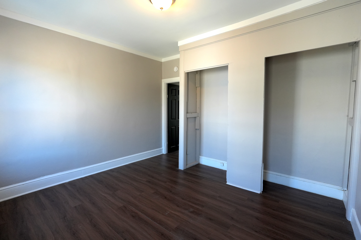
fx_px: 165
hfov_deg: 95.0
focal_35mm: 16
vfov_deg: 72.1
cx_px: 180
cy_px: 120
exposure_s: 1/160
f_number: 4
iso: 800
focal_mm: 11
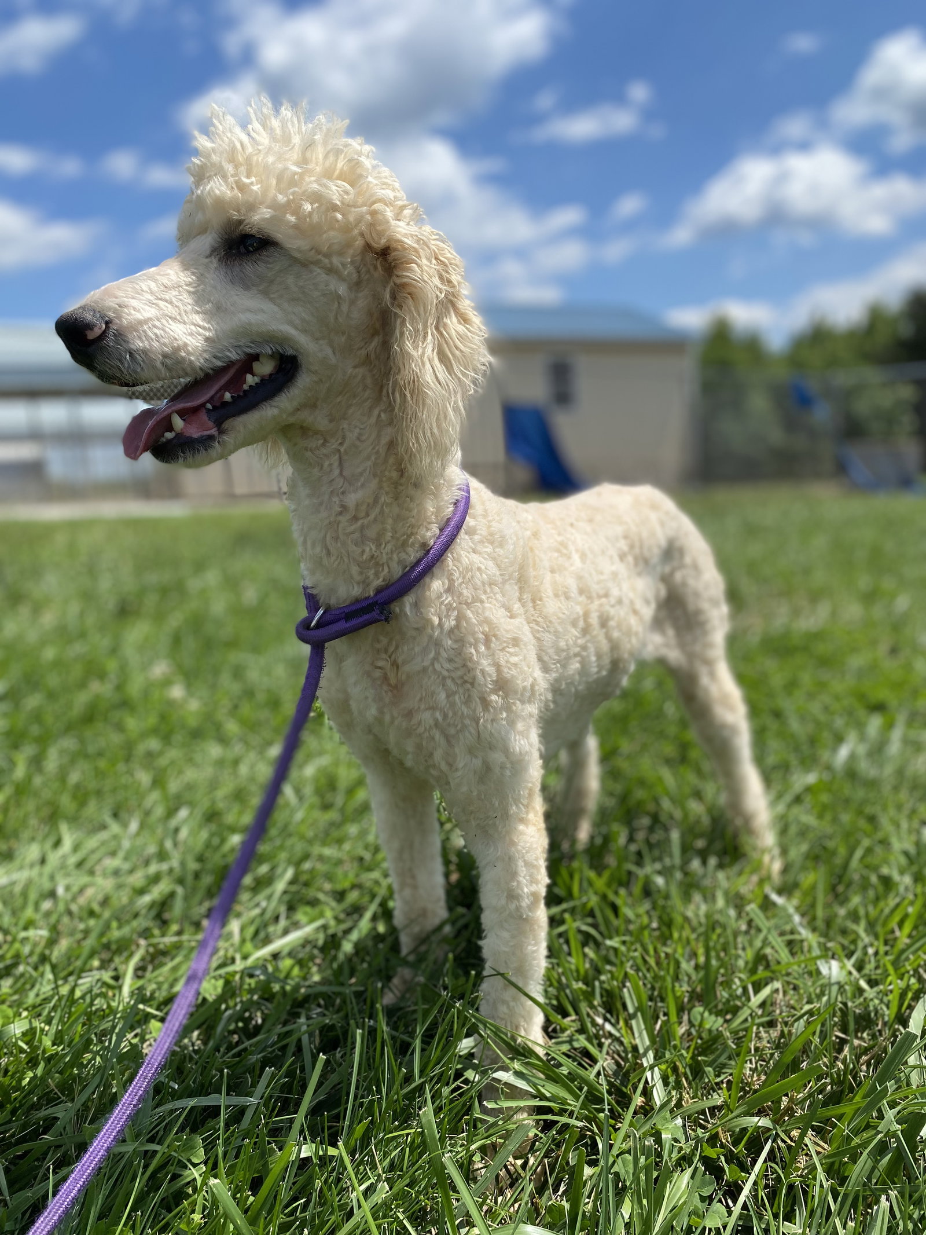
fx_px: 927
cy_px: 618
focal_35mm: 26
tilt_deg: -7.3
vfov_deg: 67.3
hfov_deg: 53.1
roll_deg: +5.6
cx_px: 463
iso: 32
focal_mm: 4.25
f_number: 1.8
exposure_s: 1/3497
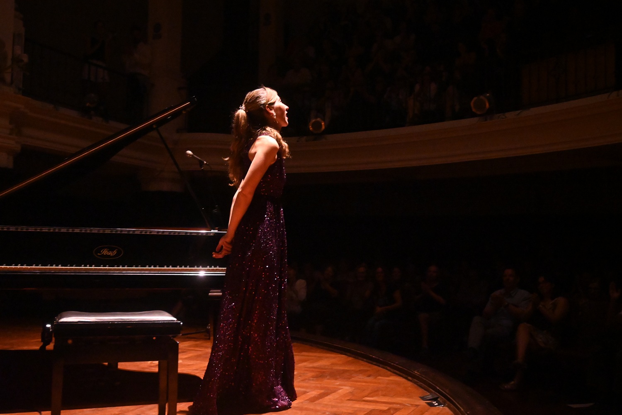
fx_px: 648
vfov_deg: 35.5
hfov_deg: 51.3
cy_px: 208
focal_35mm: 38
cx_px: 311
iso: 8000
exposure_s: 1/125
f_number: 4.2
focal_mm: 25
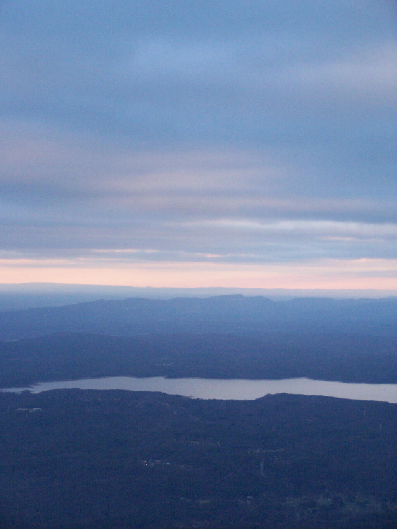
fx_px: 1789
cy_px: 264
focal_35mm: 117
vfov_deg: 16.8
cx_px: 198
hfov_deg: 12.7
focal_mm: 19.4
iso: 400
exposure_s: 1/250
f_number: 3.2
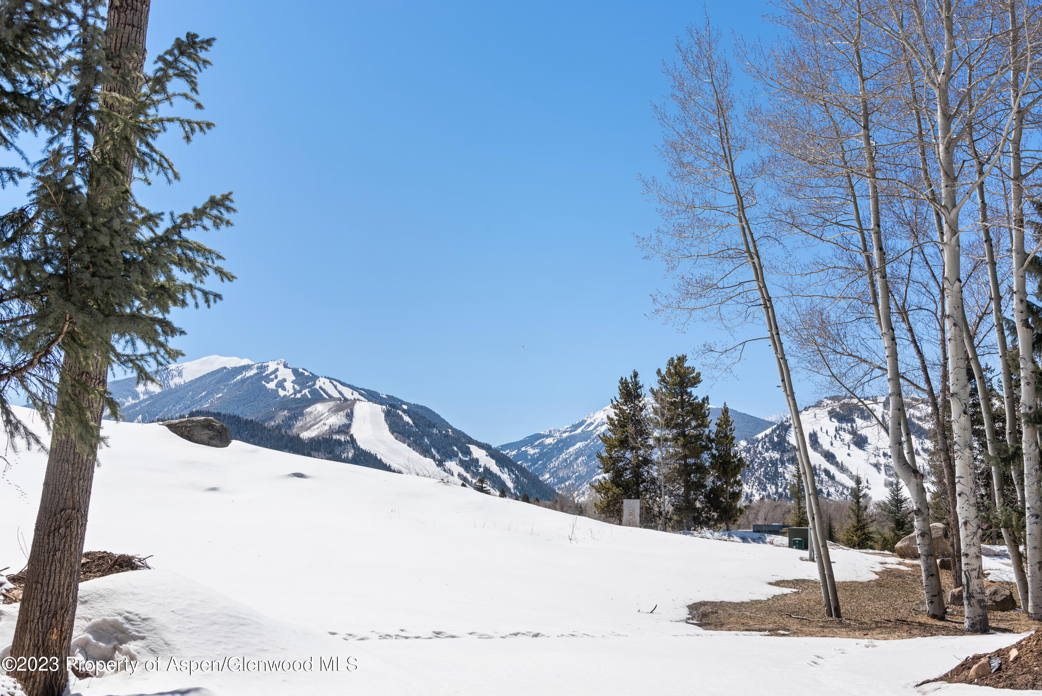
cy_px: 348
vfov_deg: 35.1
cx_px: 521
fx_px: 1100
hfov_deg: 50.7
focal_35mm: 38
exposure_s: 1/400
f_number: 8
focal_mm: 38
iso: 100
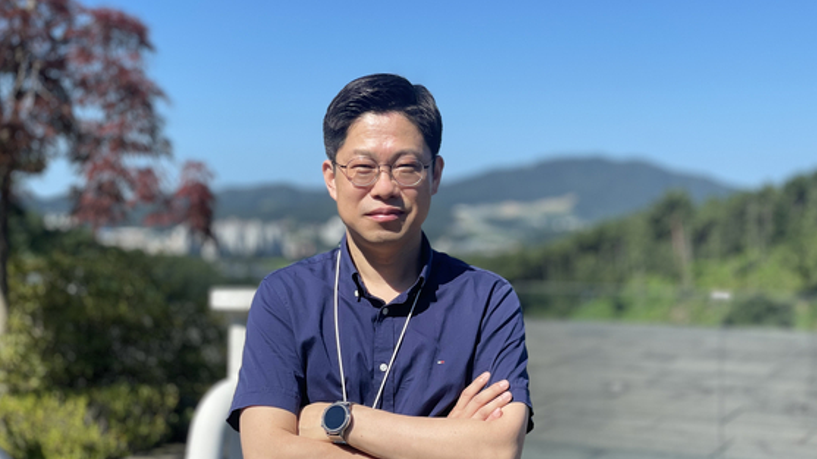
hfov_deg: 36.6
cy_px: 220
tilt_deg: +0.2
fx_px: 1235
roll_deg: -1.0
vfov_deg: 21.1
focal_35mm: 57
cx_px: 408
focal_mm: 6
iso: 32
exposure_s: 1/1845
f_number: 2
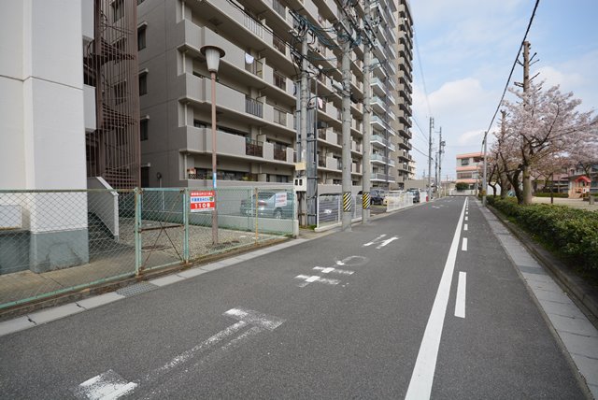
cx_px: 299
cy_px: 200
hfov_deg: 100.3
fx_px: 249
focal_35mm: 15
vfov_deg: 77.4
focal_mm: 10
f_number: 8
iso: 160
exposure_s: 1/250
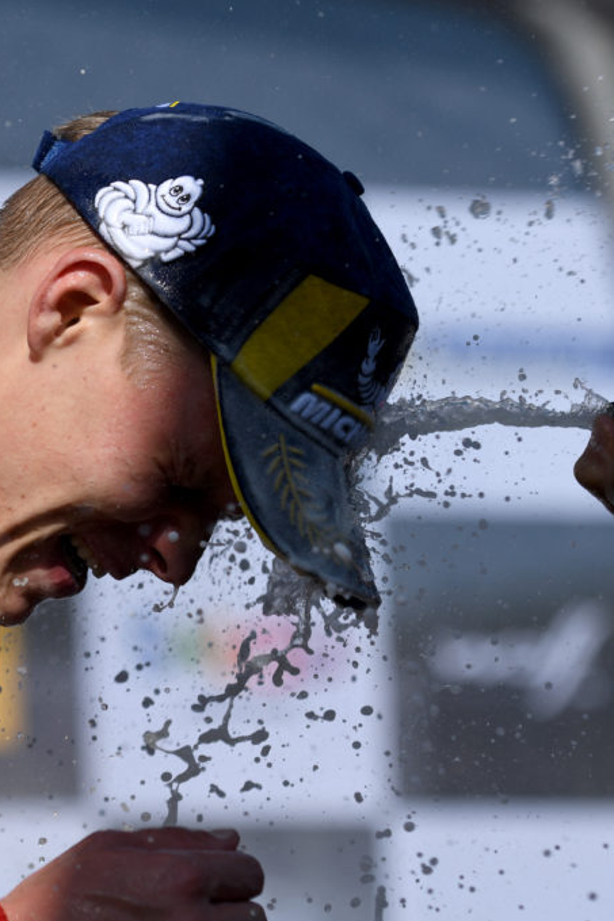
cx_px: 159
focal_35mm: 271
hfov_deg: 5.1
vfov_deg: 7.6
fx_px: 6936
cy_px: 461
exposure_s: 1/3200
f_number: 3.2
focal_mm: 120
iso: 100
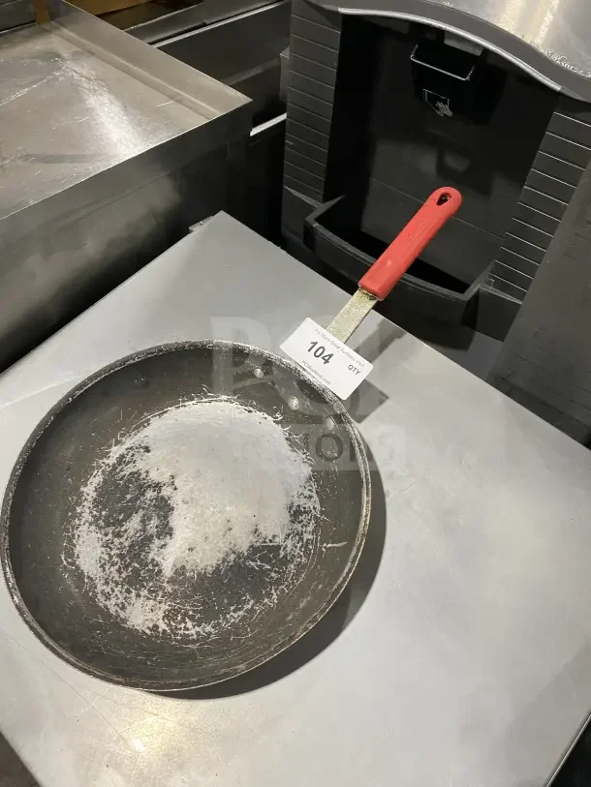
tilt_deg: -50.5
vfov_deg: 67.3
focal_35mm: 26
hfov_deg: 53.1
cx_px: 296
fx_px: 592
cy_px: 394
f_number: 1.8
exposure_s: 1/60
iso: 125
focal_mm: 4.25
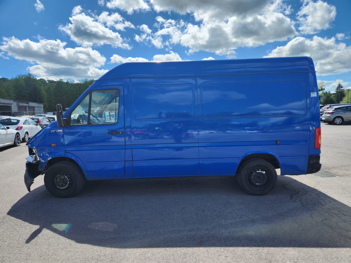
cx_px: 176
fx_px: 233
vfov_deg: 58.9
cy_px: 132
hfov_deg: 73.9
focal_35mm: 23
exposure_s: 1/2000
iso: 20
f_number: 1.8
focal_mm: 5.4
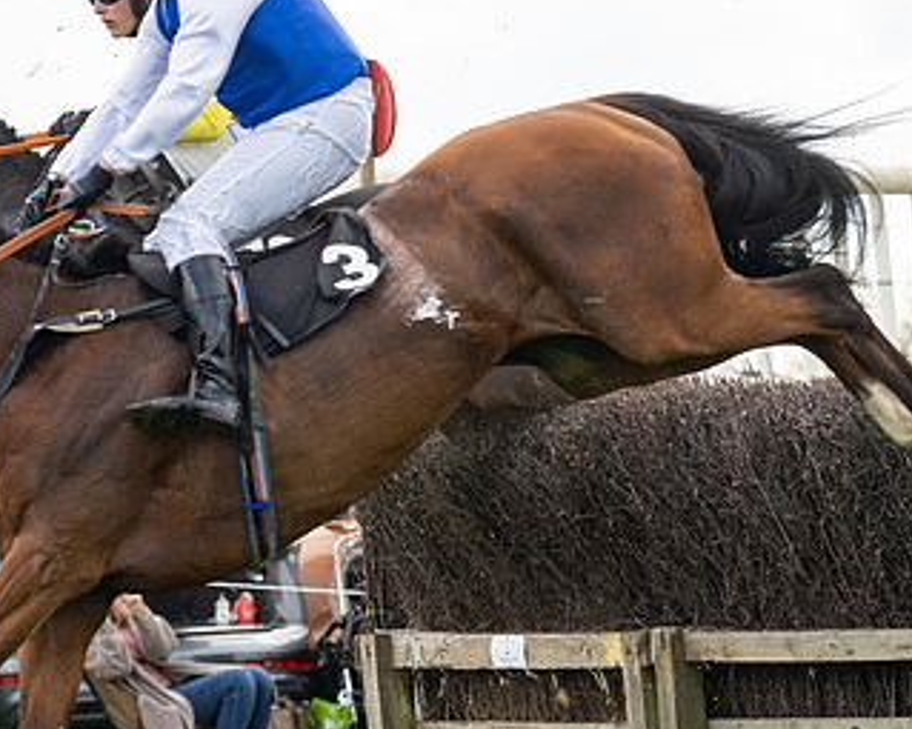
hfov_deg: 6.1
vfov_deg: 4.9
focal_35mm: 317
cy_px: 223
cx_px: 329
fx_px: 8554
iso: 400
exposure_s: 1/2000
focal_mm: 135
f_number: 4
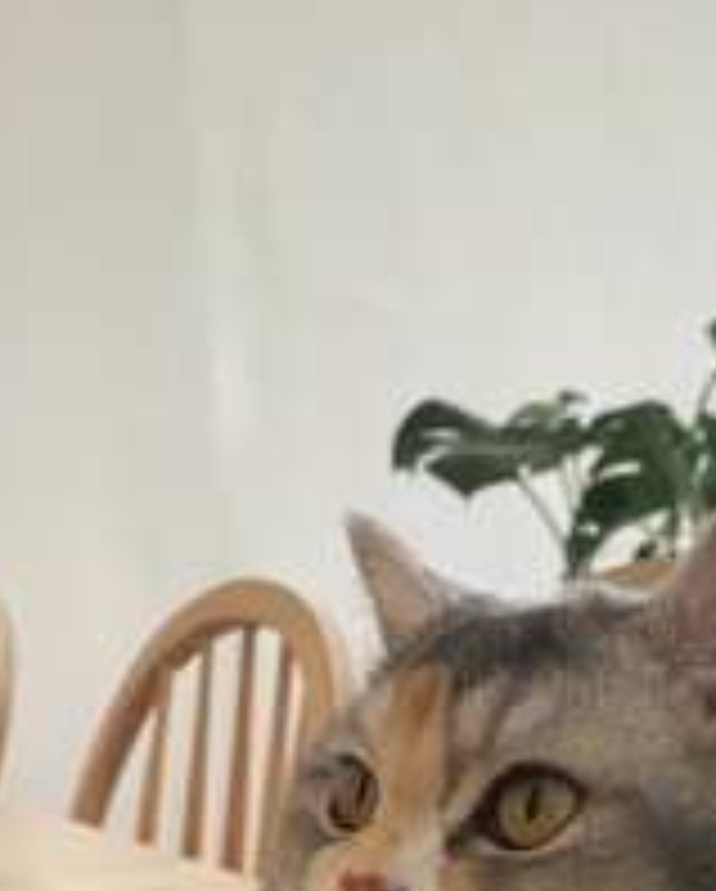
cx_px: 439
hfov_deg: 23.9
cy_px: 896
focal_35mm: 64
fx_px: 1691
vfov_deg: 27.8
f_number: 1.8
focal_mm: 4.25
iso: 125
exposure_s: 1/67
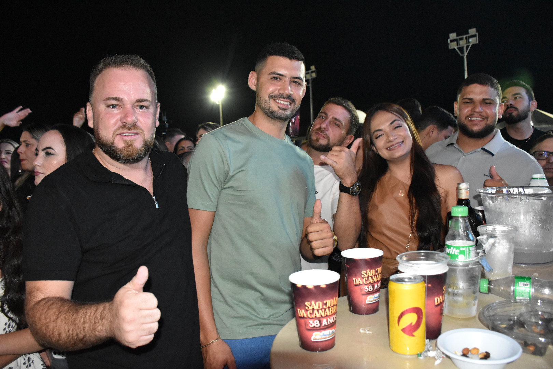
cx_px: 276
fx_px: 415
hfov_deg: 67.4
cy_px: 184
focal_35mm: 27
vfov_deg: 47.9
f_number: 4.5
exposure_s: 1/100
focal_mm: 18
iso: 4000
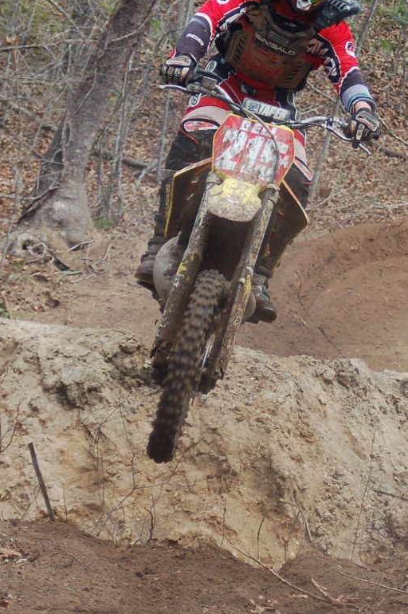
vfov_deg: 10.0
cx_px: 300
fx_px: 3491
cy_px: 182
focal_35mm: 205
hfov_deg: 6.7
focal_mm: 70
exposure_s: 1/1000
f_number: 4.5
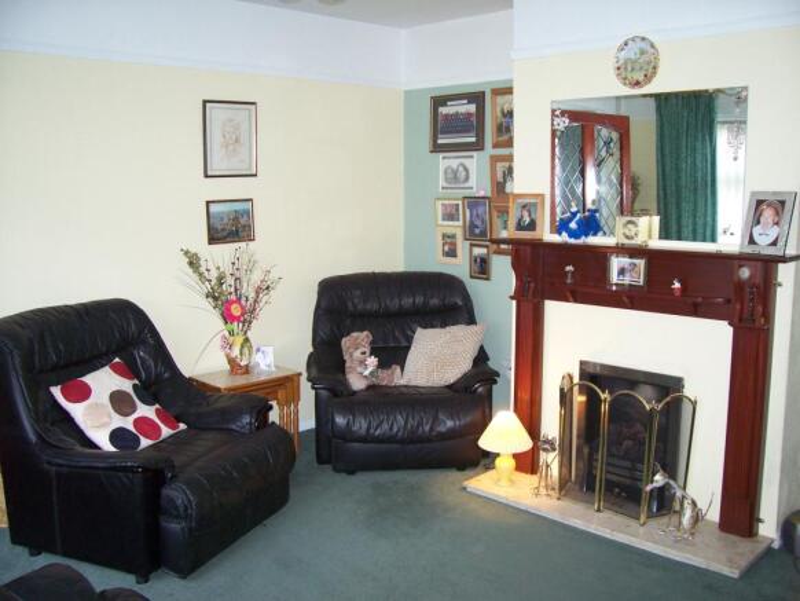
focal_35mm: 34
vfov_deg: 41.8
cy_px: 300
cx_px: 400
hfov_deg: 53.9
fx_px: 786
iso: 160
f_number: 2.7
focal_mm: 5.6
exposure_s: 1/60
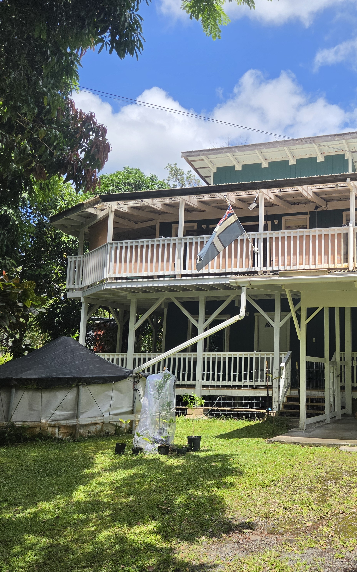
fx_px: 514
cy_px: 289
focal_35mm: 33
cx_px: 314
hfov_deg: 36.2
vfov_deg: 58.1
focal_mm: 5.4
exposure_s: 1/3647
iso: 80
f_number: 1.8
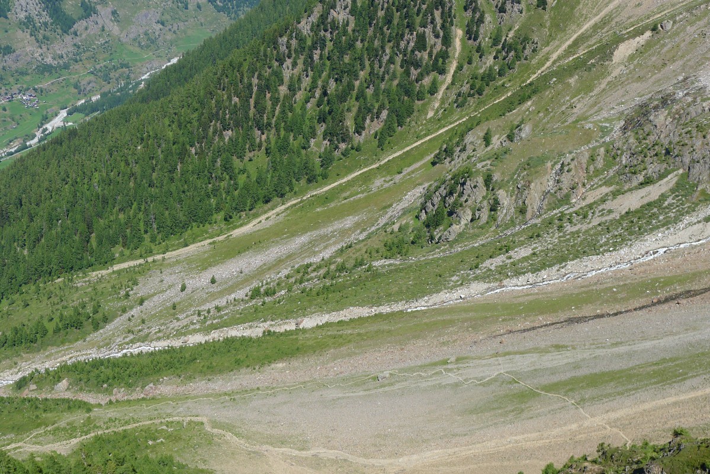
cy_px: 237
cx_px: 355
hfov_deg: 45.4
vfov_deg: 31.2
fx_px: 848
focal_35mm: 43
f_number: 4
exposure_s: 1/640
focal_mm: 9.2
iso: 80
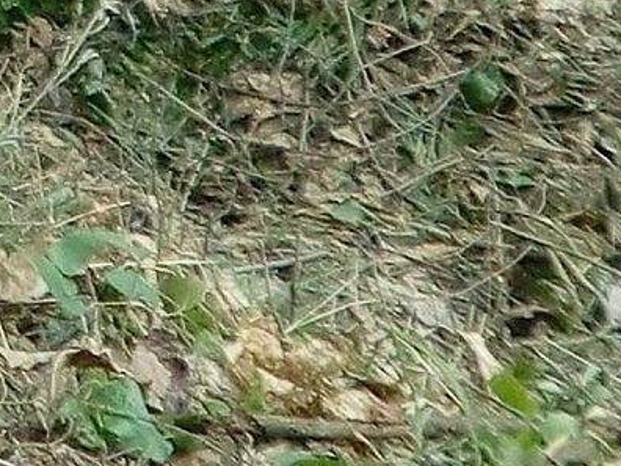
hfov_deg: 10.1
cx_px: -737
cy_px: -736
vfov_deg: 7.7
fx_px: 3157
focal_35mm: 176
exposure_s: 1/30
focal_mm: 5.58
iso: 400
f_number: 2.8
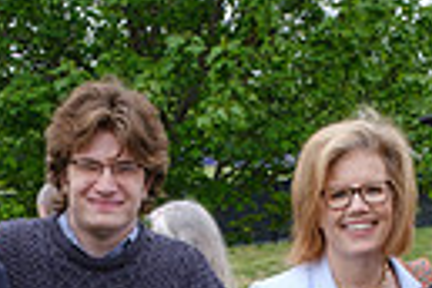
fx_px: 1296
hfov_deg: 18.9
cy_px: 578
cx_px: 174
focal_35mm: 108
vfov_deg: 11.4
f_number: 9
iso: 400
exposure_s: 1/125
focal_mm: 16
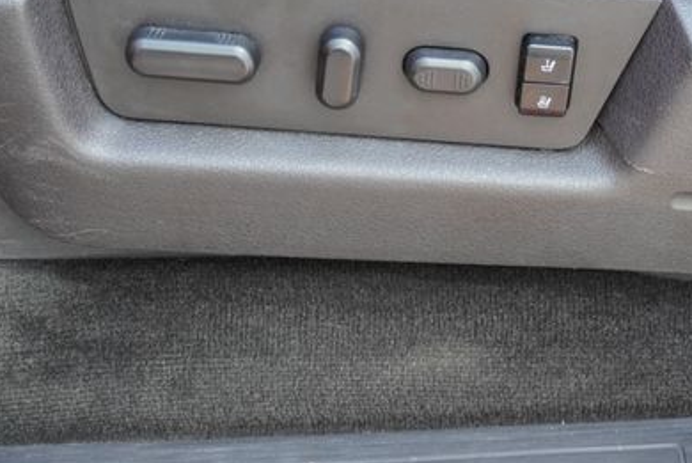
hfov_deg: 30.8
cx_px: 531
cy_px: 170
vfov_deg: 21.2
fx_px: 1232
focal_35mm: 64
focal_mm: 26
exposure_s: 1/160
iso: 640
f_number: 4.5
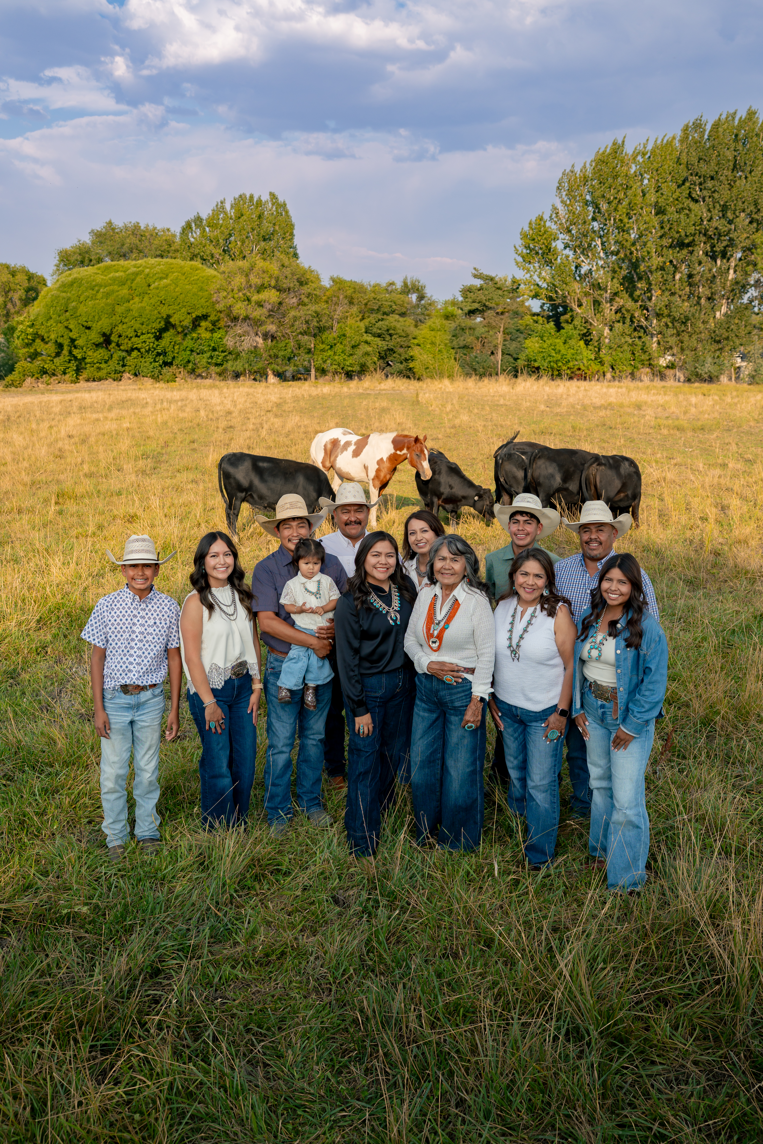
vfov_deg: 54.4
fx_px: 1113
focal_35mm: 35
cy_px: 572
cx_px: 382
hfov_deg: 37.9
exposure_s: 1/320
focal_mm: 35
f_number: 5
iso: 125
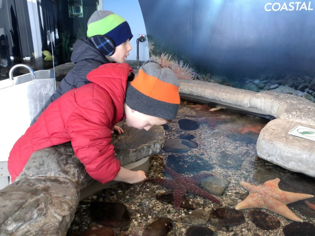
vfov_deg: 49.7
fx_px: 255
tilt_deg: -16.9
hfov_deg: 63.4
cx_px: 158
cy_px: 118
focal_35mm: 28
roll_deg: -1.3
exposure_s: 1/30
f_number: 1.8
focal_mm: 4
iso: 25
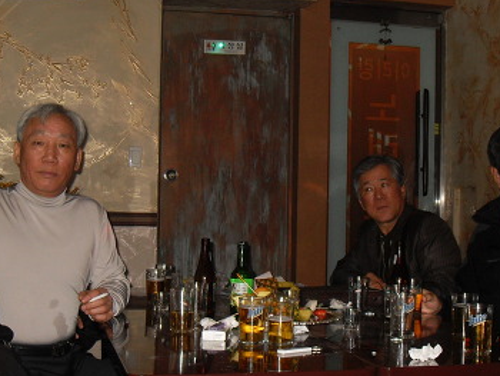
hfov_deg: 31.6
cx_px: 281
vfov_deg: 24.0
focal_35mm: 61
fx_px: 882
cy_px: 167
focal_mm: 6.3
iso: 100
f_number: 2.8
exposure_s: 1/45
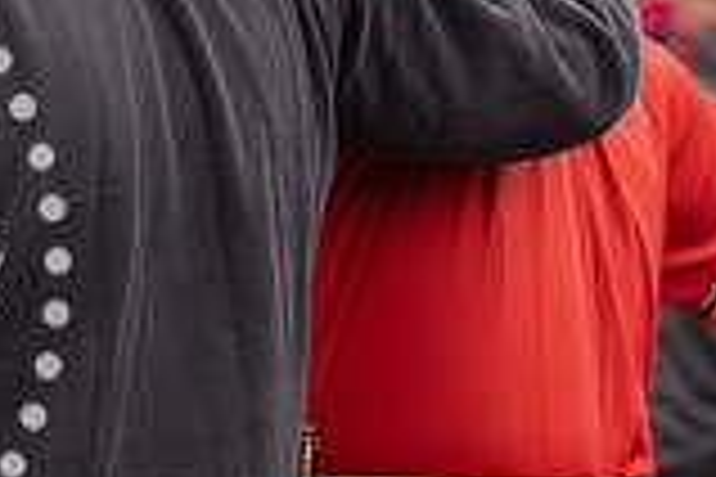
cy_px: 38
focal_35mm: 657
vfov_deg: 2.1
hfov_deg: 3.1
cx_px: 347
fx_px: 13066
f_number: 3.5
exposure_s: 1/1000
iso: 320
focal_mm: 180
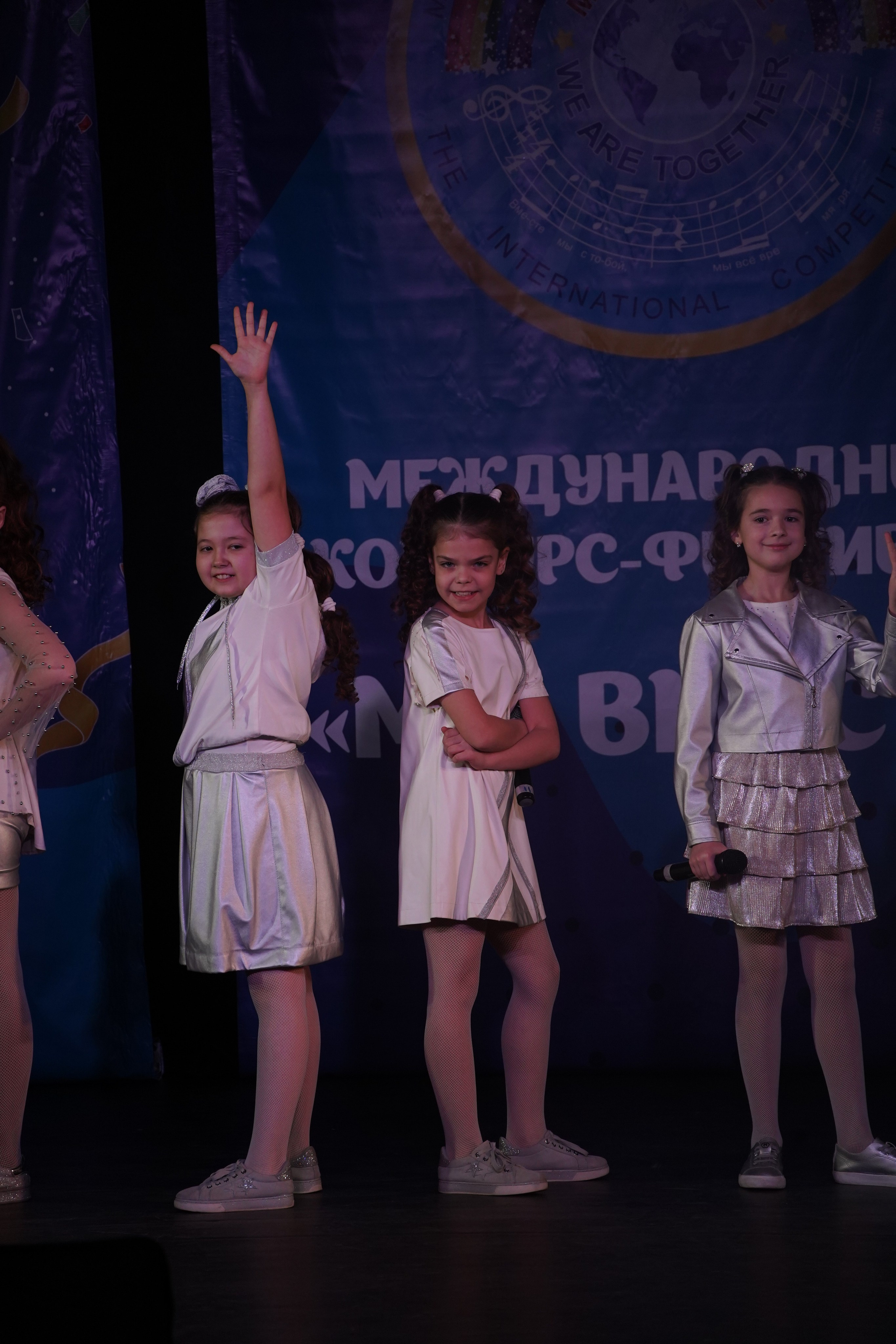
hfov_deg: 6.8
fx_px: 7578
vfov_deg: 10.1
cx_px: 448
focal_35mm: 203
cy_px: 672
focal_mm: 203
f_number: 5.6
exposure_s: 1/400
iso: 1600
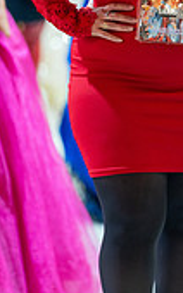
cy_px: 83
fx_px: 1830
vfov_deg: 9.2
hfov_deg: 5.7
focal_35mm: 229
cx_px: 159
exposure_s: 1/160
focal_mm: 85
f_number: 1.4
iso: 800
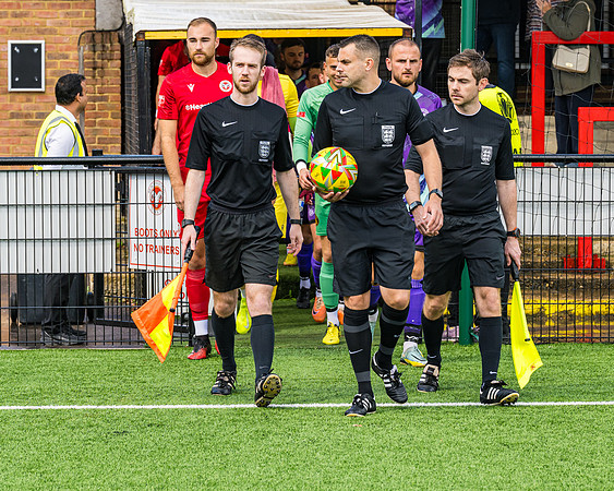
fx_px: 2952
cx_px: 250
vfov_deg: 9.5
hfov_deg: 11.9
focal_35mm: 162
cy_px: 238
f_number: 5
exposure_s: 1/800
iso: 200
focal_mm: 89
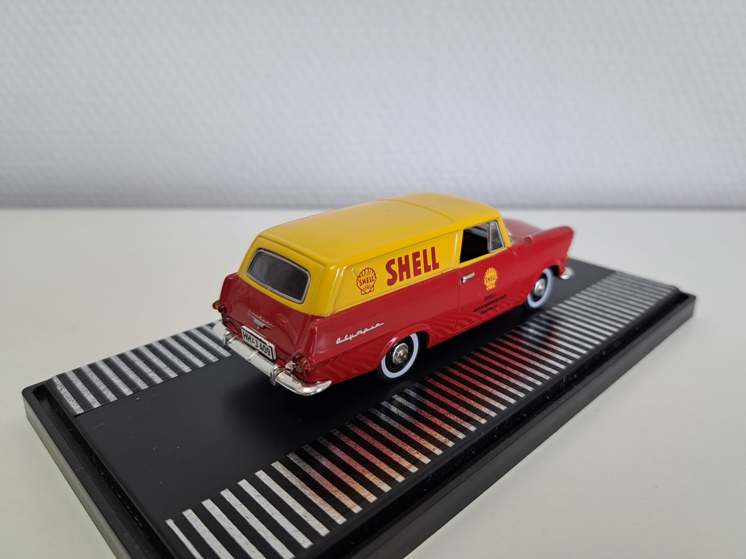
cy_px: 280
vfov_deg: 56.8
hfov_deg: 71.6
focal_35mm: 24
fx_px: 517
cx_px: 373
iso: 50
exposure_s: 1/50
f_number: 1.8
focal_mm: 5.23
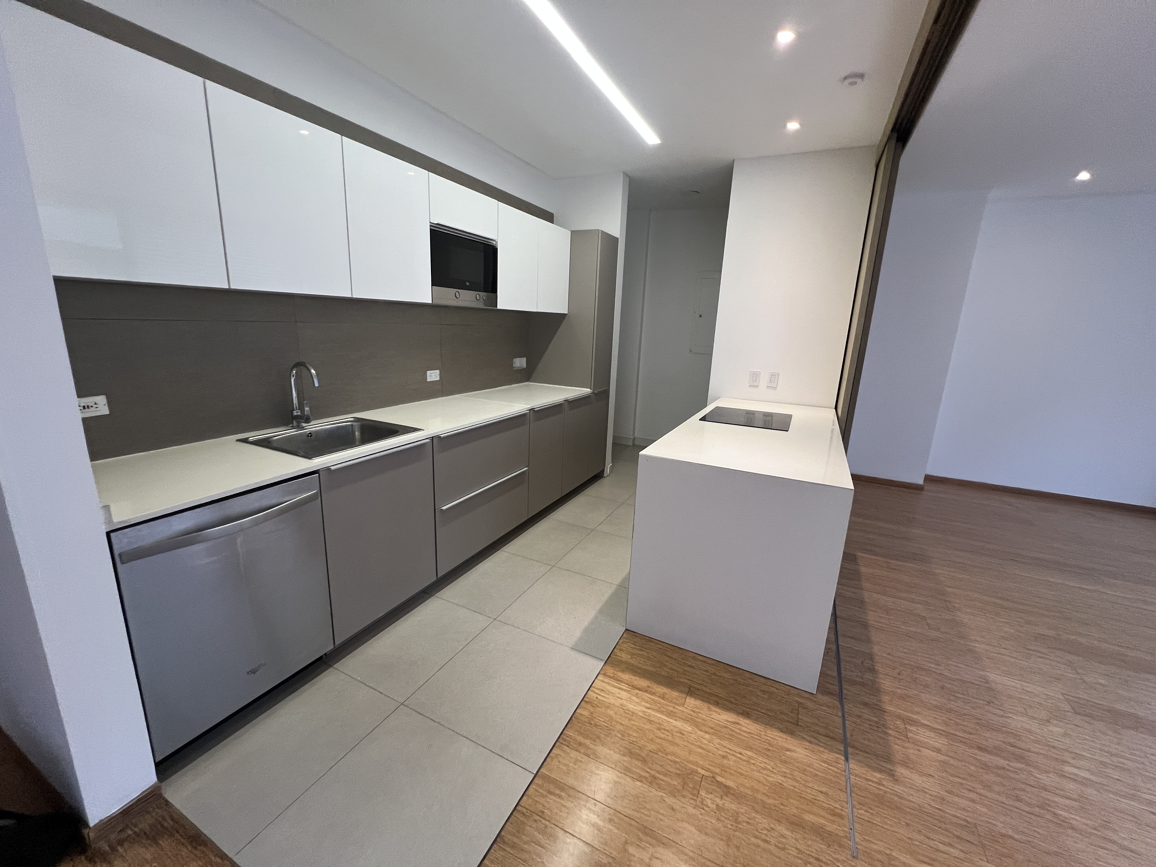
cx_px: 578
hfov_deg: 106.2
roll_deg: -1.3
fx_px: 434
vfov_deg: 89.9
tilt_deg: -13.3
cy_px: 434
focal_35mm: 13
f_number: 1.8
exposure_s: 1/120
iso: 250
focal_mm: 1.57
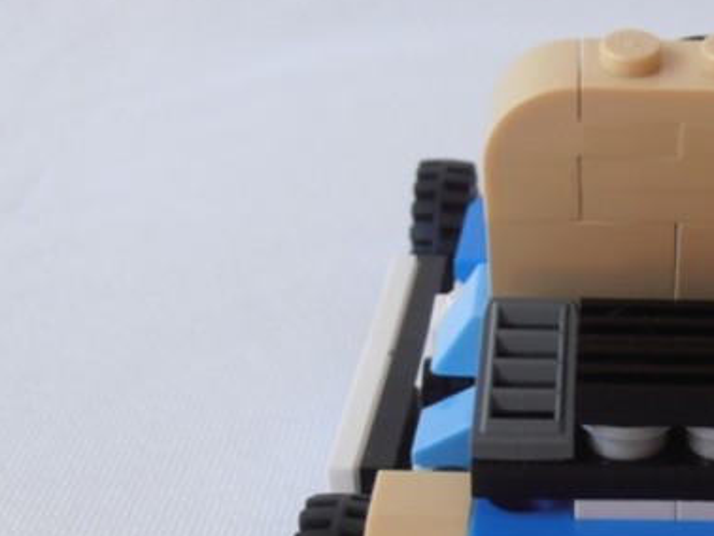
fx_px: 1816
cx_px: 708
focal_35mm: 88
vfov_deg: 16.7
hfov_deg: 21.5
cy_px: 382
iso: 80
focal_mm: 6.61
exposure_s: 1/40
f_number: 3.9
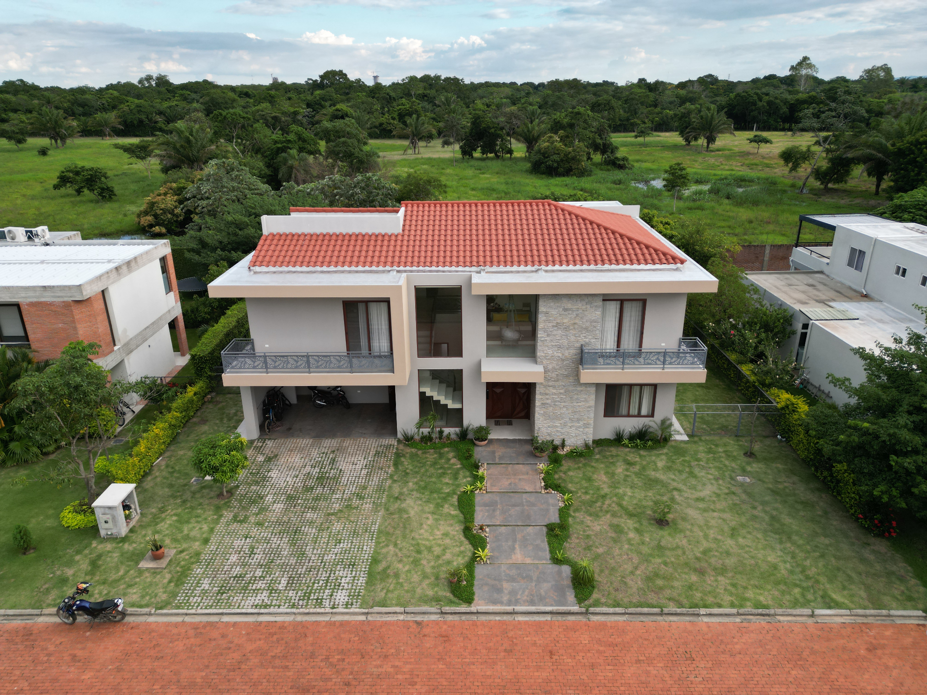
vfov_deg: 56.8
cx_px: 464
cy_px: 348
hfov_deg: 71.6
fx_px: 643
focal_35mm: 24
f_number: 1.7
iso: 140
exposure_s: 1/1250
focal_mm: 6.72
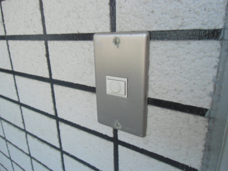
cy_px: 86
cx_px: 114
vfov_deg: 56.8
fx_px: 158
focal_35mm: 24
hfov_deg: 71.6
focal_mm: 4.24
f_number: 3
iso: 200
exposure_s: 1/80
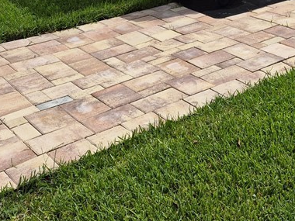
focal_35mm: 62
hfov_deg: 29.0
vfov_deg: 21.9
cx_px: 302
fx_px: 528
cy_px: -43
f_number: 1.8
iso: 50
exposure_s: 1/7696
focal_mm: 5.4
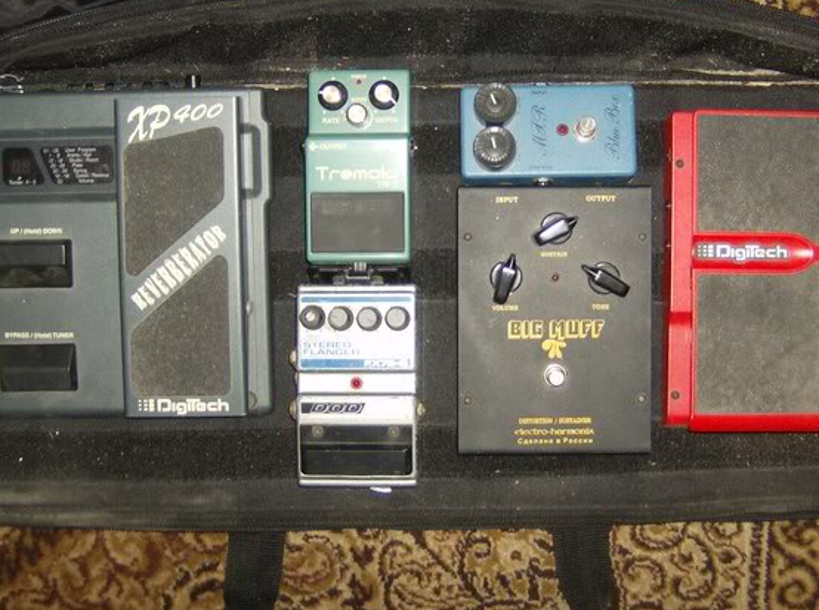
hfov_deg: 36.8
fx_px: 1228
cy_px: 191
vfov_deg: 27.7
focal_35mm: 52
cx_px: 461
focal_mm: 6
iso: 200
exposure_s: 1/60
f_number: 2.8
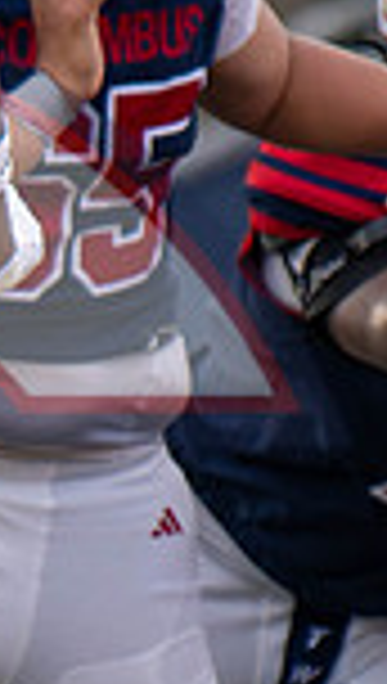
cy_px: 864
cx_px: -743
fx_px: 39957
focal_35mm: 2200
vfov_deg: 1.0
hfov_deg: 0.6
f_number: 2.8
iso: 250
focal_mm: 180
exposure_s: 1/1000
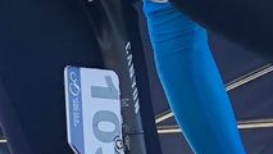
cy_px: 492
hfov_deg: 11.3
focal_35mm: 183
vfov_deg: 6.1
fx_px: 1325
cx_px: -144
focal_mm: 3.99
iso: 20
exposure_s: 1/296
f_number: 1.8
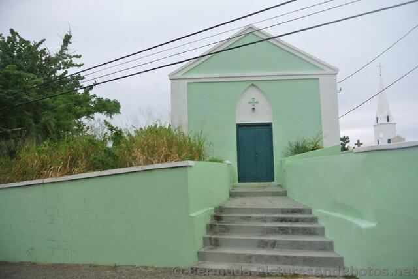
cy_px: 140
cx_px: 209
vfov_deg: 48.0
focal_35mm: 27
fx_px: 314
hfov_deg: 67.3
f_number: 4
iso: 100
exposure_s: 1/250
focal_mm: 10
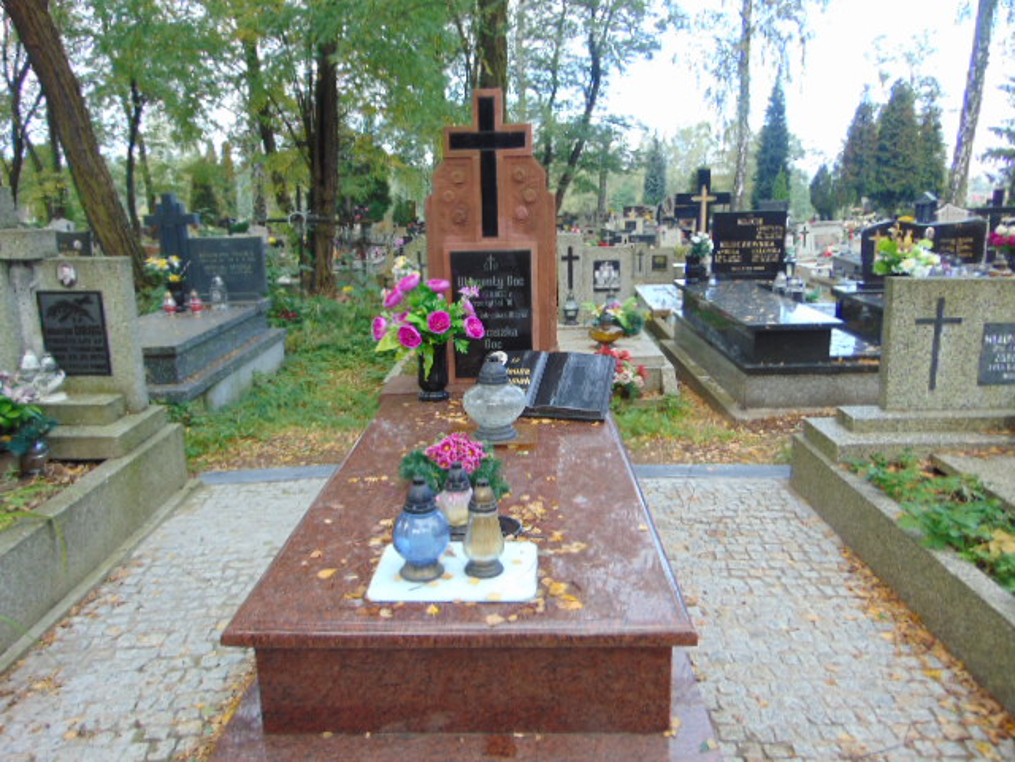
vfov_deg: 54.9
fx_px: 733
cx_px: 508
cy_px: 381
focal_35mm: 25
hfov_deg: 69.4
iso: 80
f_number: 3
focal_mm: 4.5
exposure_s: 1/100
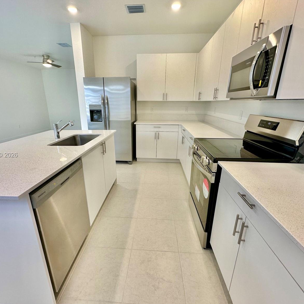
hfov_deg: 83.9
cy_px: 155
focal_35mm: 17
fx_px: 169
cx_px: 145
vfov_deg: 84.0
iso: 160
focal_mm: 2.22
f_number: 2.2
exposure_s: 1/120
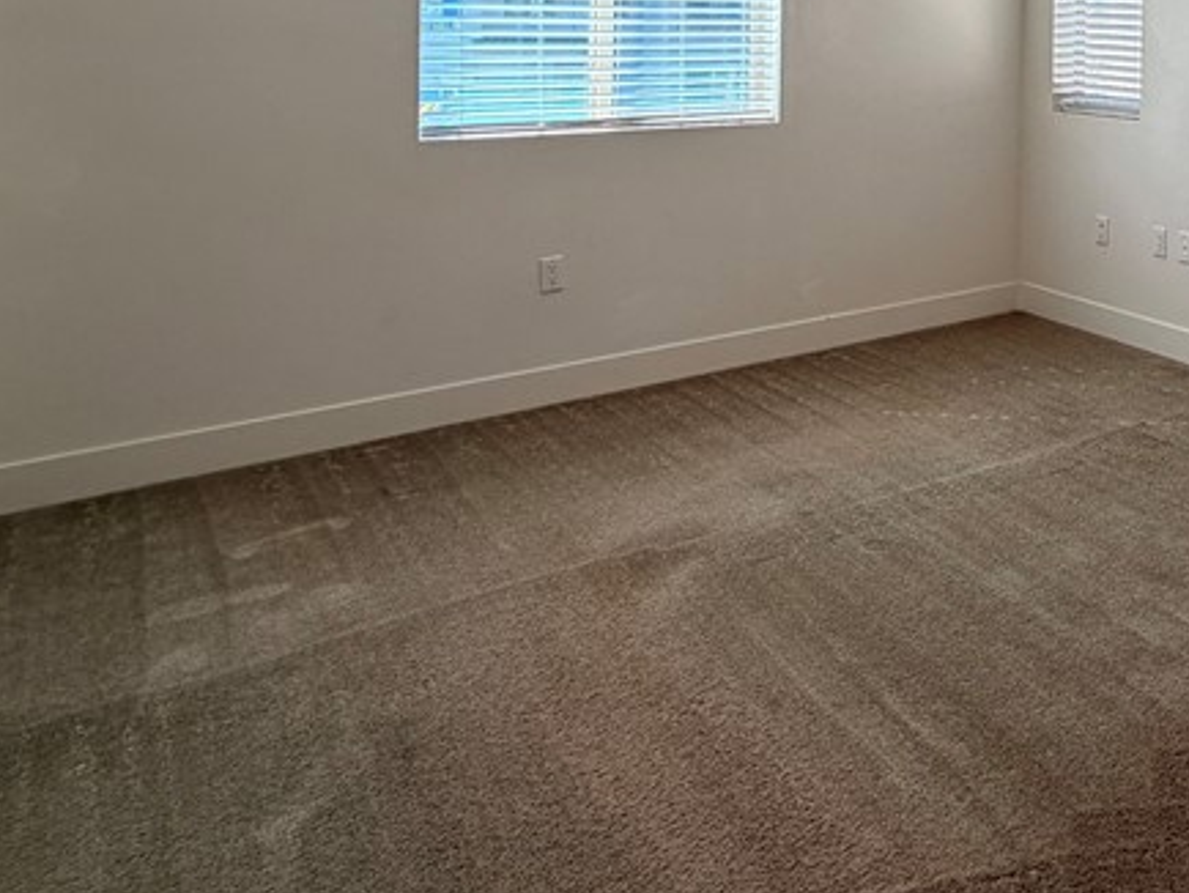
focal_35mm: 33
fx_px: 1134
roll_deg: -0.9
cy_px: 41
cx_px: 1162
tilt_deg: -0.4
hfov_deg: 47.1
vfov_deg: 39.0
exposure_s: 1/120
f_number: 2.2
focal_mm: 2.22
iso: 64
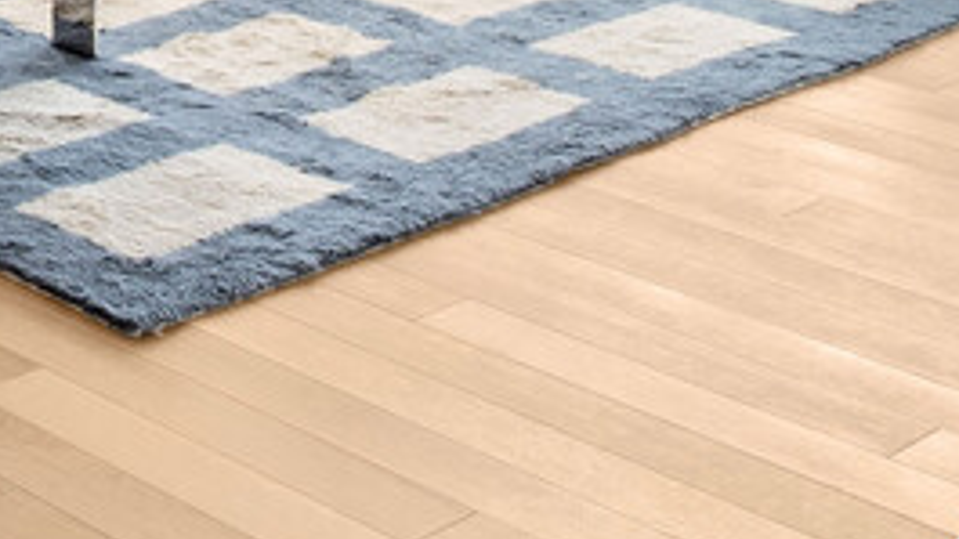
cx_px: -916
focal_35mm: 83
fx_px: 2110
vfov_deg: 12.2
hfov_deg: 18.2
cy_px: -673
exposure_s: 1/3
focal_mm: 14
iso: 250
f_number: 13
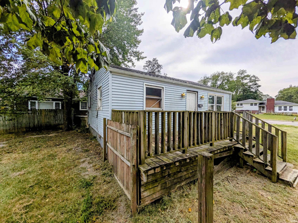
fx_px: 121
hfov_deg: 102.1
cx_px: 149
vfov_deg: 85.7
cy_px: 112
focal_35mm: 14
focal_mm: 1.85
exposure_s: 1/6024
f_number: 2.2
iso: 93
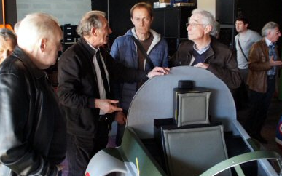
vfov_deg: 39.4
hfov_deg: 59.6
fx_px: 246
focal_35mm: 32
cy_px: 79
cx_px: 136
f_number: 3.5
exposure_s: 1/160
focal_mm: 18
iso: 3200
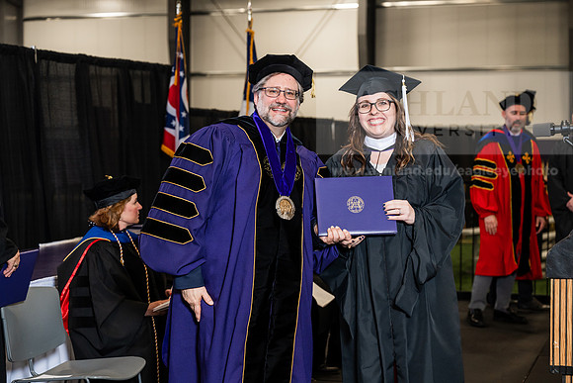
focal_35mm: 70
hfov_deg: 28.8
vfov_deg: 19.5
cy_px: 192
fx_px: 1114
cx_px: 286
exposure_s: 1/200
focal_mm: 70
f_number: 4
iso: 1250
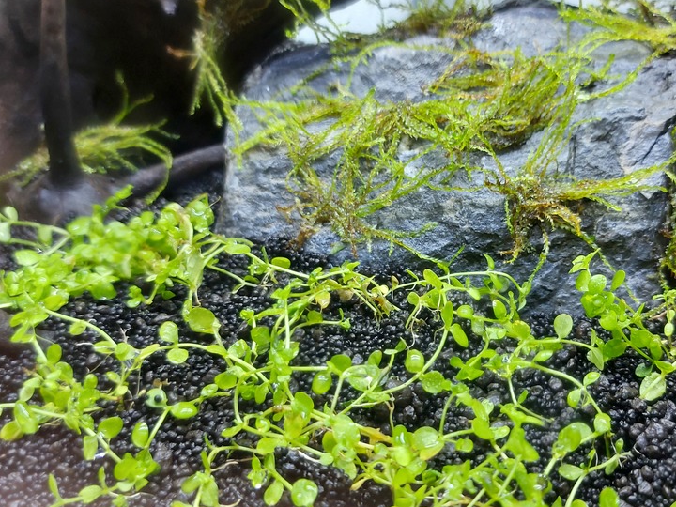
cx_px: 443
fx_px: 781
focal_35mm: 40
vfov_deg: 35.9
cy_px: 282
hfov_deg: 46.2
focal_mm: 5.23
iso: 100
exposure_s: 1/50
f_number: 1.8
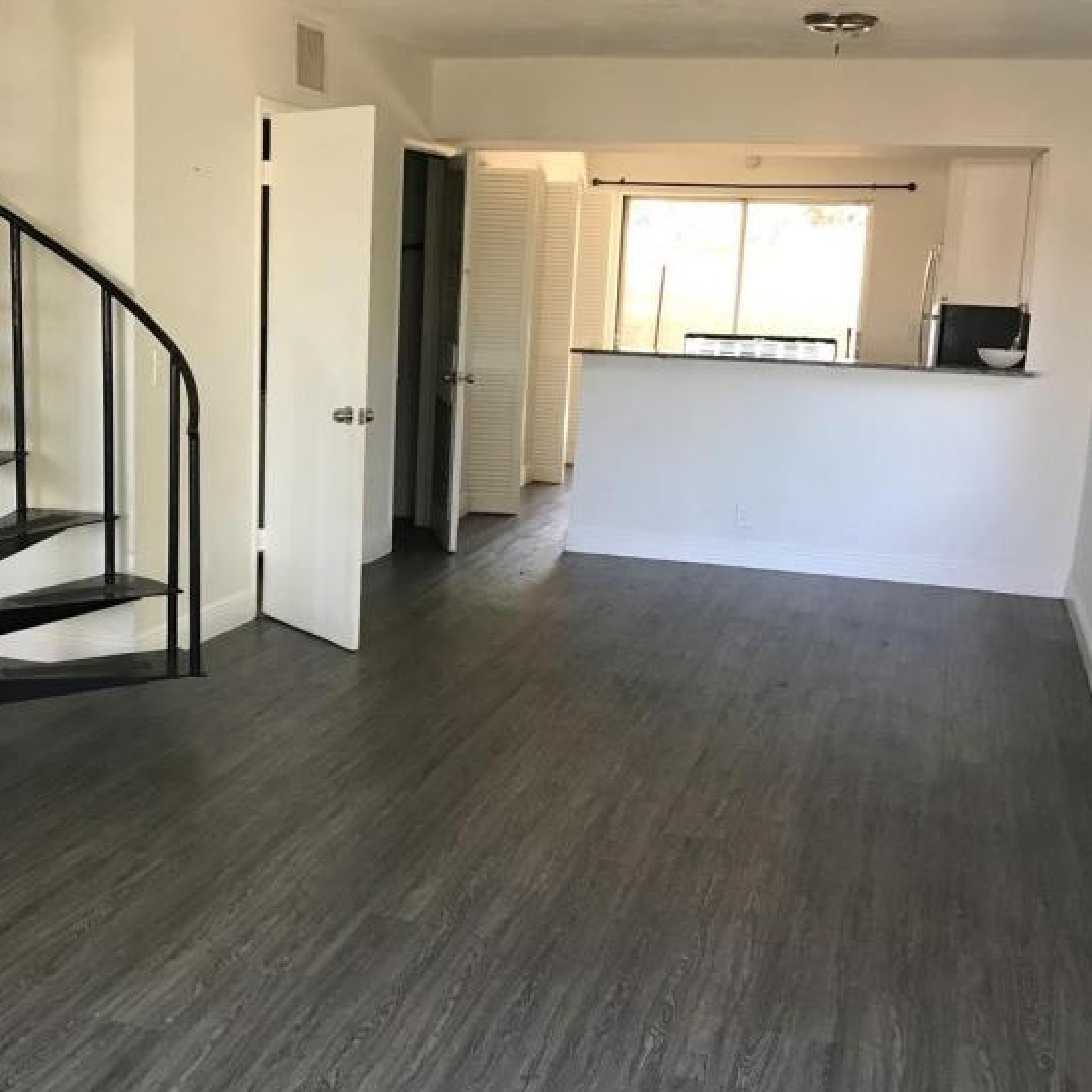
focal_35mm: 44
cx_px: 423
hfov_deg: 38.1
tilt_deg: -10.7
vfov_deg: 38.3
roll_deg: -3.7
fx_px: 1570
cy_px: 568
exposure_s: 1/30
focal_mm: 3.99
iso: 40
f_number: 1.8
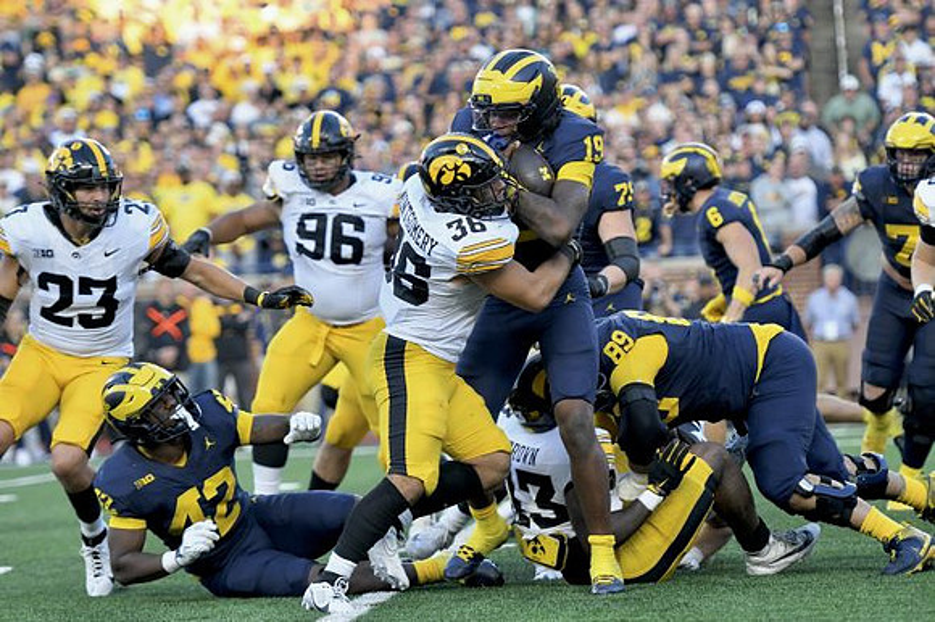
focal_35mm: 210
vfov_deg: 6.5
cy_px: 311
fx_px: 5451
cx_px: 468
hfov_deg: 9.8
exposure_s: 1/1000
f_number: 2.8
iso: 800
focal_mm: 140
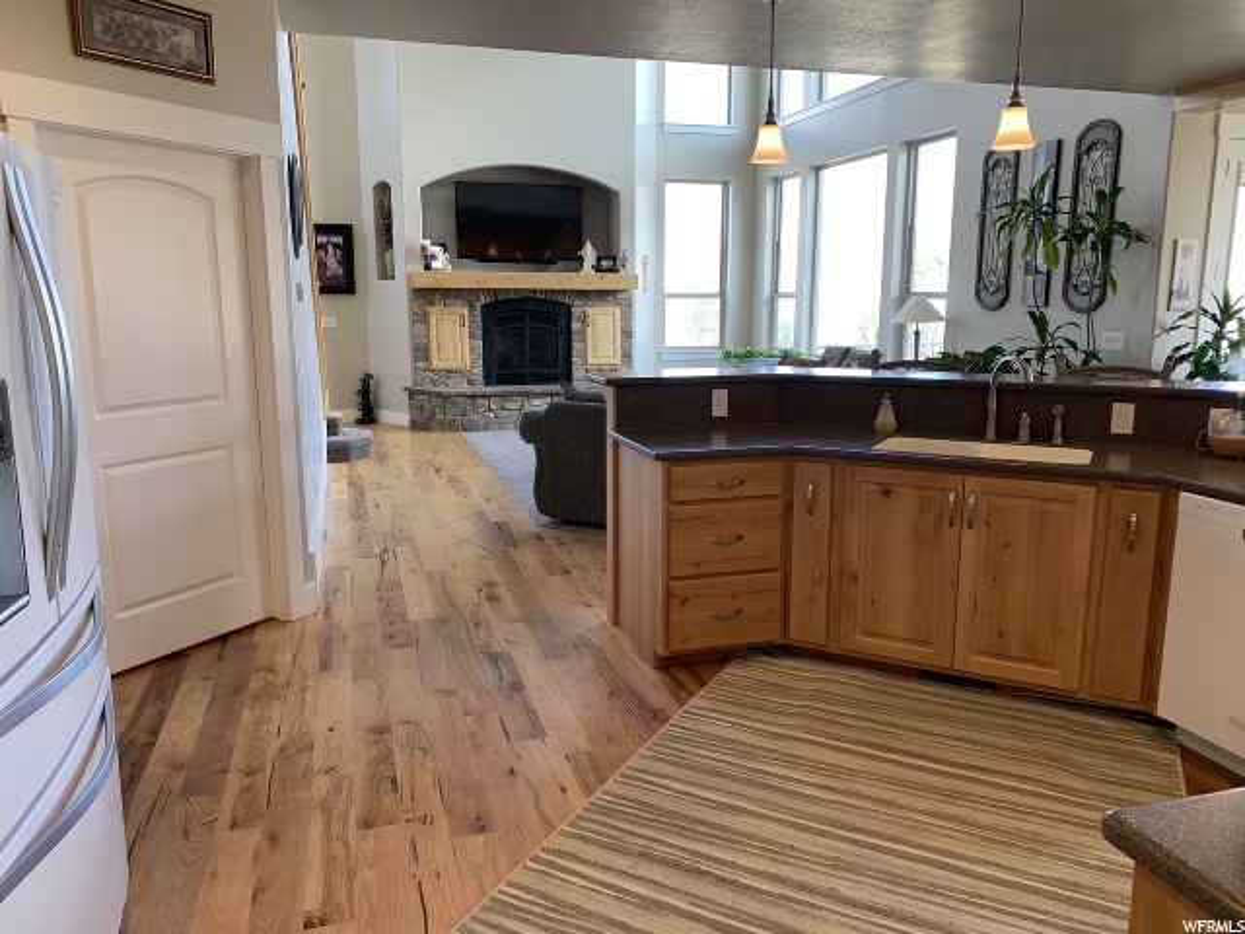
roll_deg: -0.1
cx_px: 622
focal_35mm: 26
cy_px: 467
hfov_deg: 67.3
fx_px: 935
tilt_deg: -10.3
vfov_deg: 53.1
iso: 64
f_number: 1.8
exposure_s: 1/120
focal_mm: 4.25
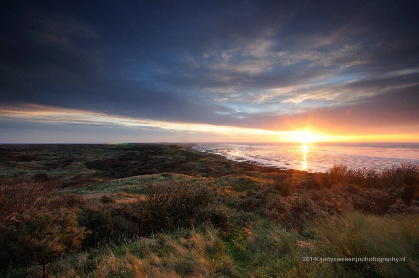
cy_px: 139
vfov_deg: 77.2
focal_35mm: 15
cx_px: 210
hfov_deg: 100.5
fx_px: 174
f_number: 22
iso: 200
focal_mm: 10
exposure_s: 1/2
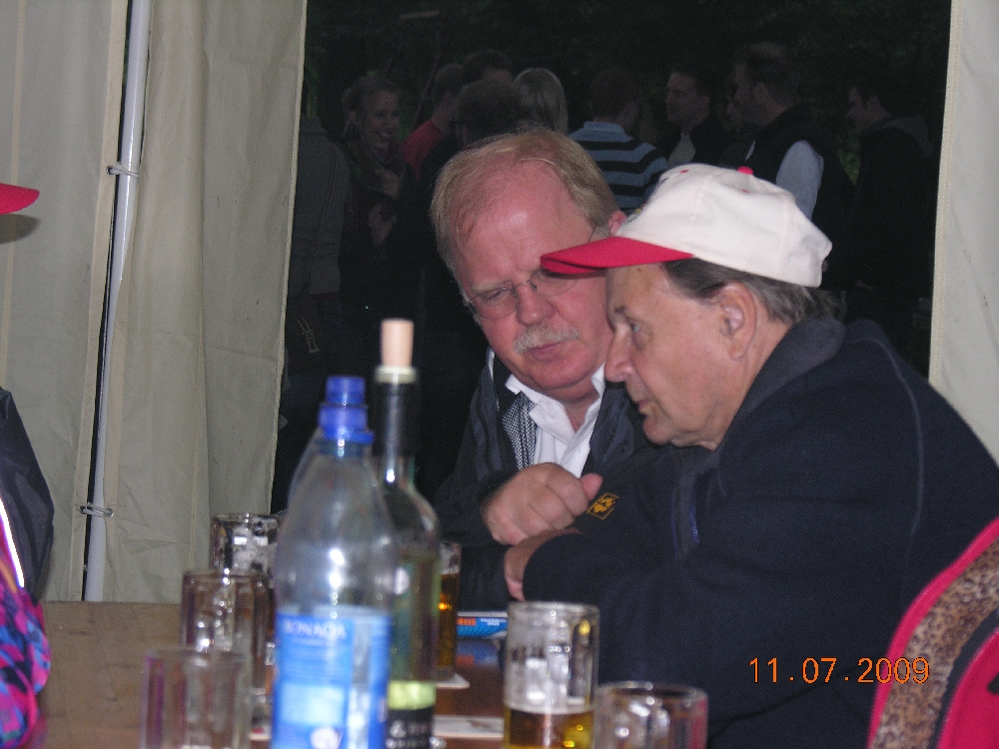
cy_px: 374
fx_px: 3319
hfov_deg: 17.1
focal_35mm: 115
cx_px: 500
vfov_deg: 12.9
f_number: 3.7
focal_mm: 29.3
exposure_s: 1/60.1
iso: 95
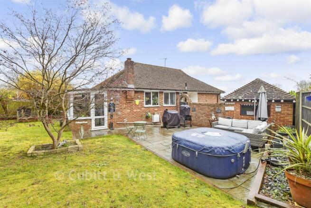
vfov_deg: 77.4
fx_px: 130
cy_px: 104
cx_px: 156
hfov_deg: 100.4
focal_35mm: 15
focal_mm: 10
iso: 160
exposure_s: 1/100
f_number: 8
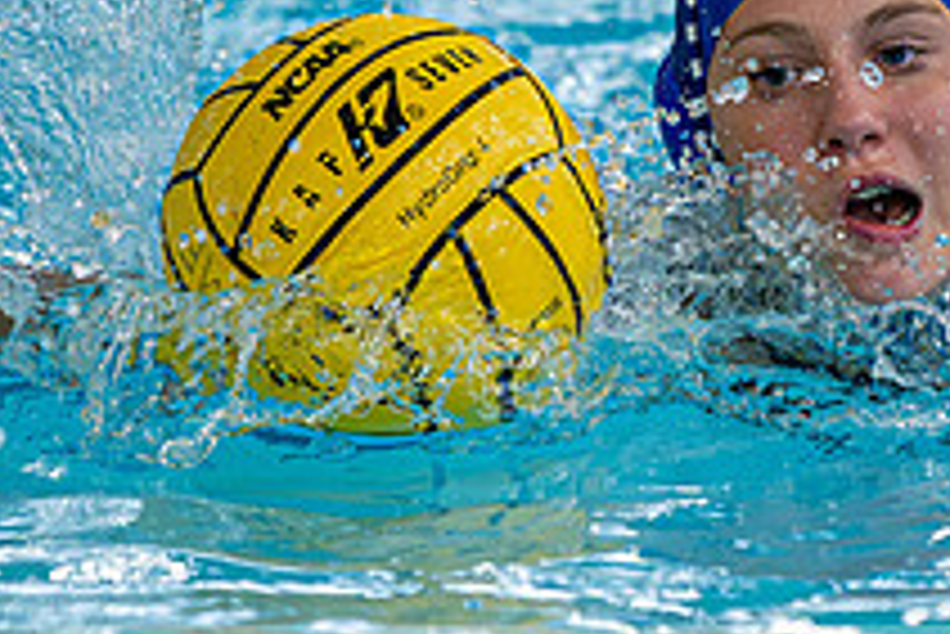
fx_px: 26036
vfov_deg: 1.4
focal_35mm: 986
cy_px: 246
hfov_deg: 2.1
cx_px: 876
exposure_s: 1/1000
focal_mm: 200
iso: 3200
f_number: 2.8
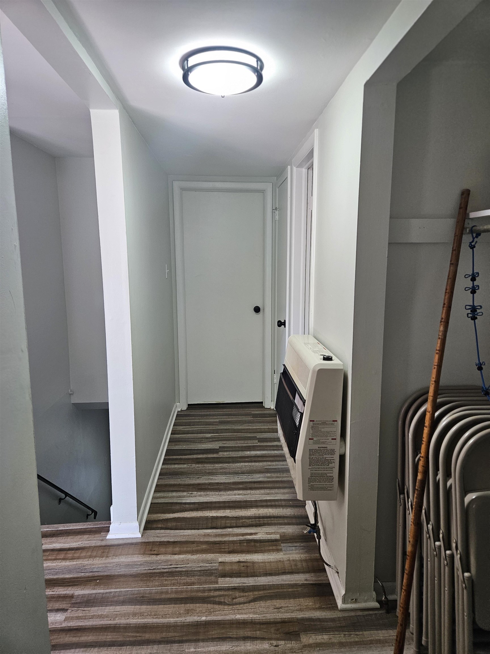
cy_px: 327
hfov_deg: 58.9
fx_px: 434
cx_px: 245
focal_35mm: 23
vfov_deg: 73.9
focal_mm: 5.4
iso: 250
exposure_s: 1/120
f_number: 1.8
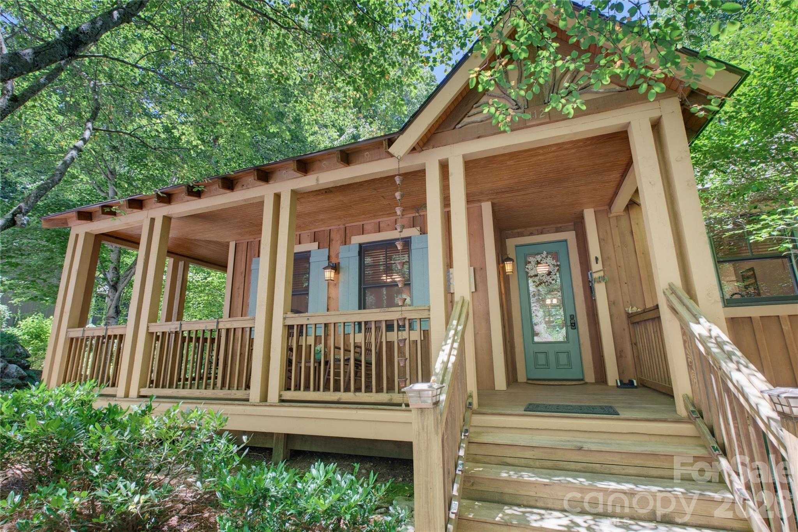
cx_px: 399
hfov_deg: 96.7
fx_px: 355
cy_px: 266
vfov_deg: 73.7
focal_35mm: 16
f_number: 8
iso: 100
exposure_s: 1/2.5
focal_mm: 11
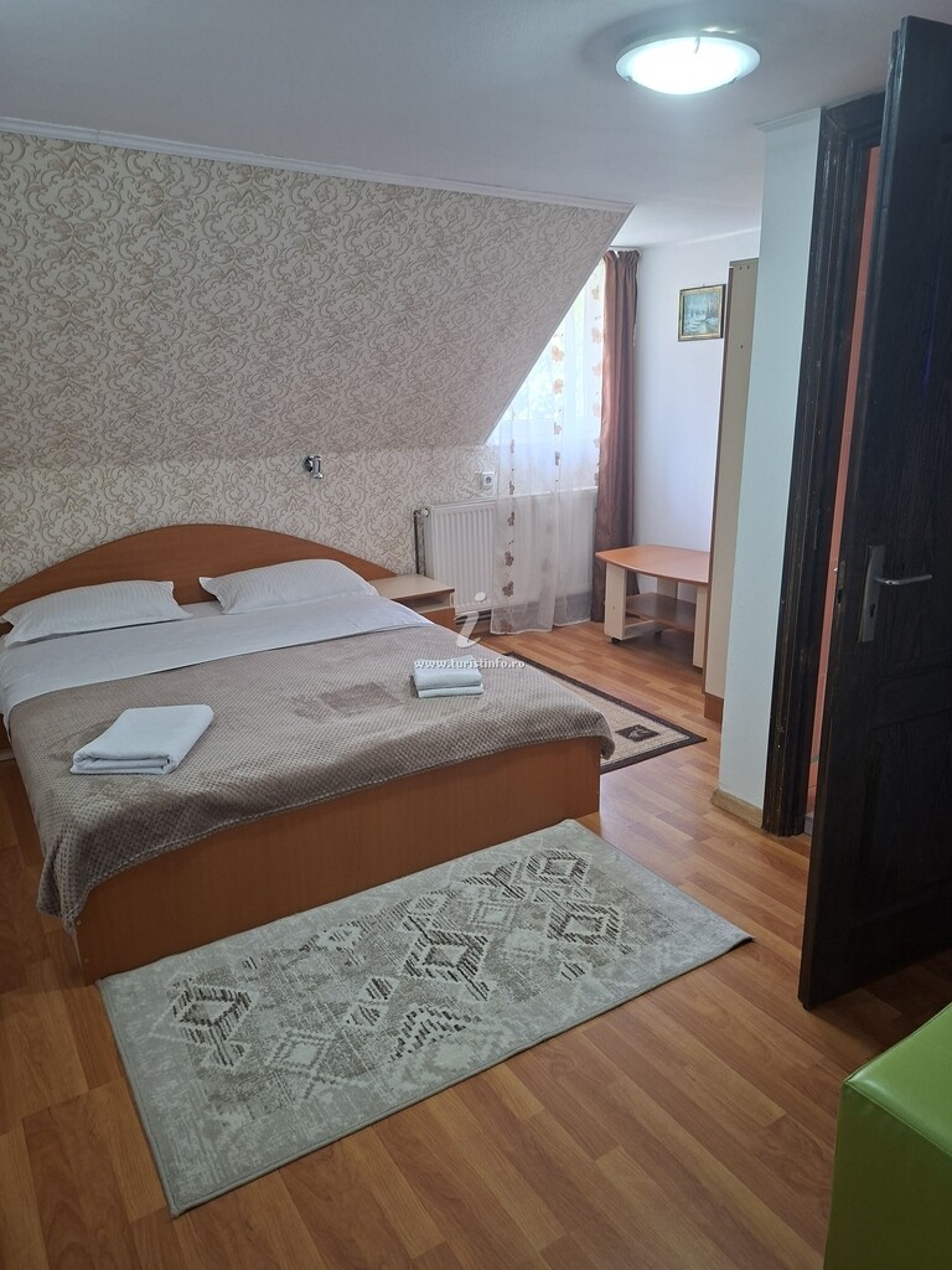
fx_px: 843
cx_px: 476
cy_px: 635
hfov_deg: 58.9
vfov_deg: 73.9
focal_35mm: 23
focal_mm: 5.54
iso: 200
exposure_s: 1/50
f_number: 1.8
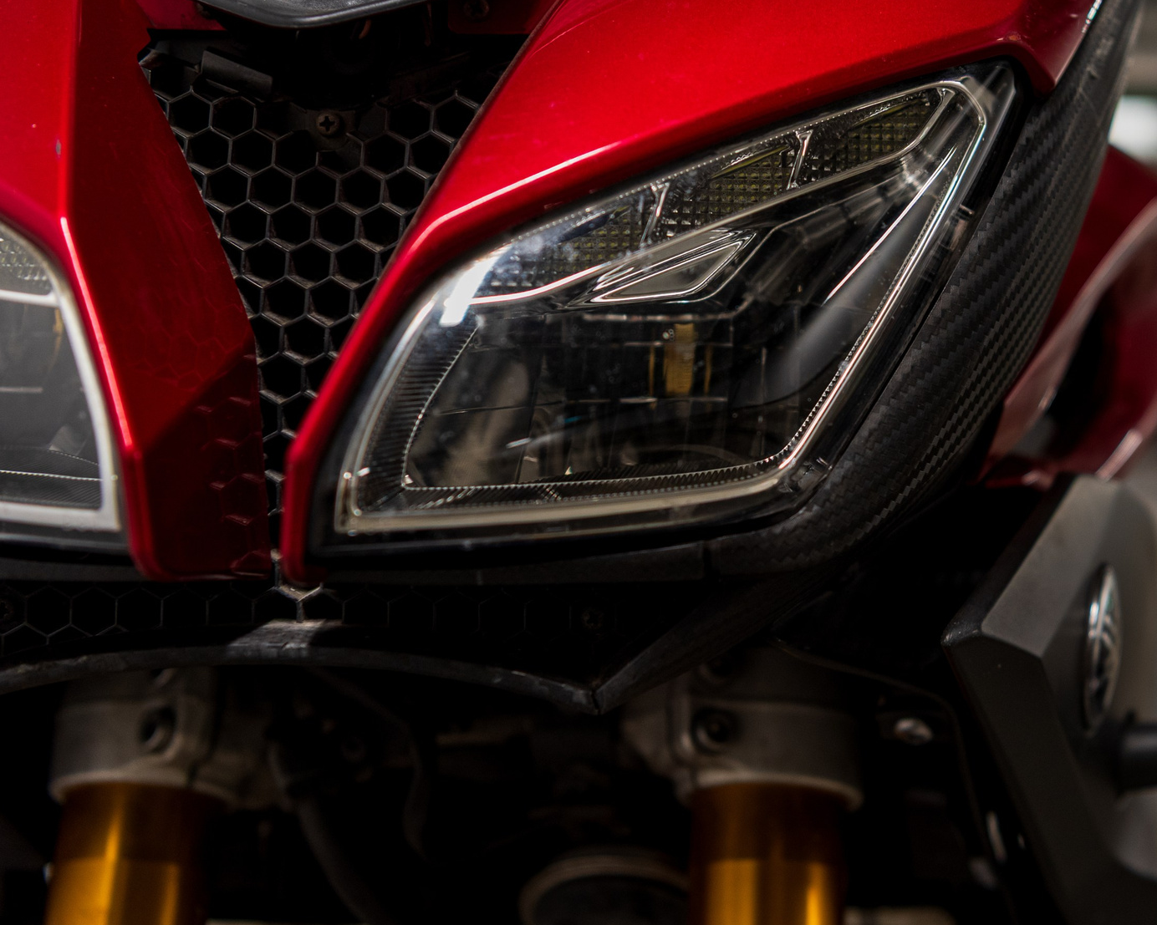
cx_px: 883
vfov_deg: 23.1
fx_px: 2260
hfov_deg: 28.3
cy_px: 335
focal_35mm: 66
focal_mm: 38
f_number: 3.2
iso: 500
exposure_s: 1/50
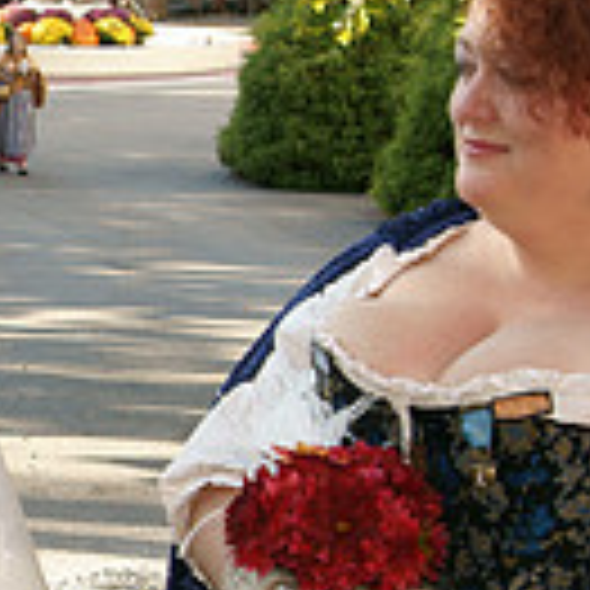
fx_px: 3047
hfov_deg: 10.6
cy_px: 412
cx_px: -324
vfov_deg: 11.0
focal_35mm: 158
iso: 400
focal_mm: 28
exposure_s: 1/200
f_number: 5.6
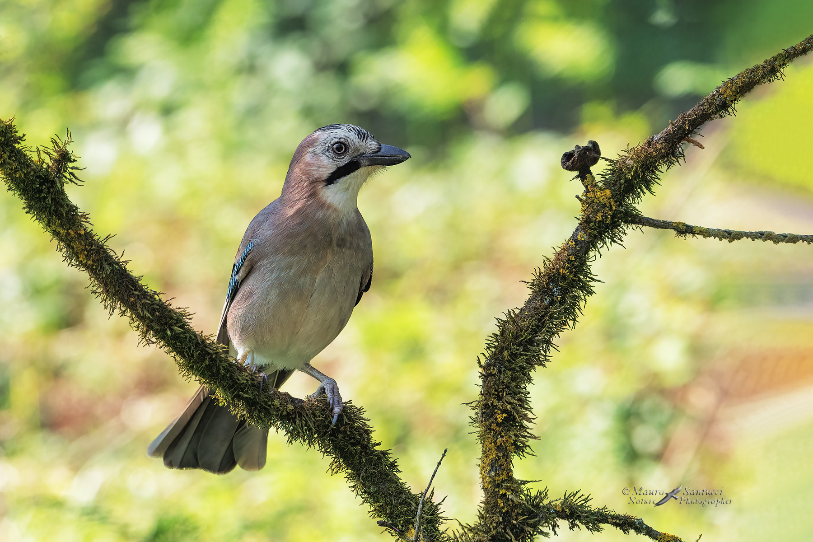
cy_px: 271
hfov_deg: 4.3
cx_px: 406
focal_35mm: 482
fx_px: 10873
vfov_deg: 2.9
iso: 2500
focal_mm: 321
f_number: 8
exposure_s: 1/2000
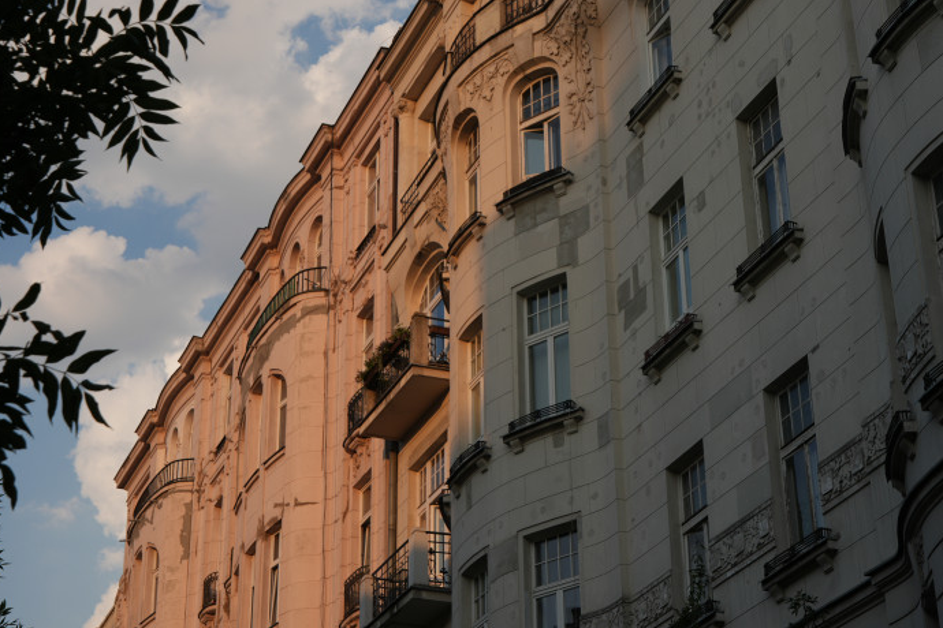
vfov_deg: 17.7
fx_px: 2017
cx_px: 488
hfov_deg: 26.3
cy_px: 217
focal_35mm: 77
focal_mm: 50
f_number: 7.1
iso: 100
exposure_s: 1/320
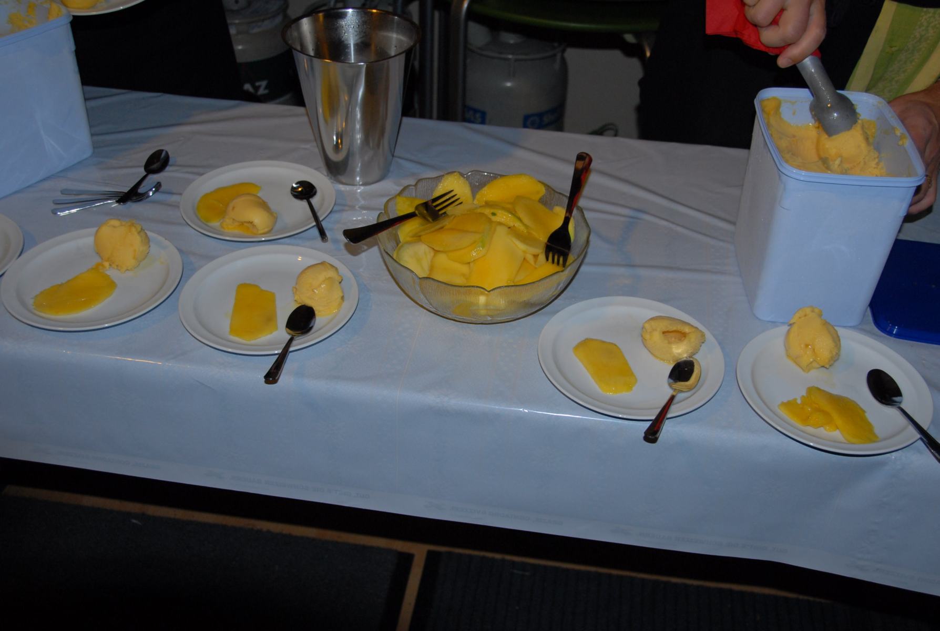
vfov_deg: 34.4
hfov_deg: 49.5
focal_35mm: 39
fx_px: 1020
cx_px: 470
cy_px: 316
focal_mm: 26
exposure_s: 1/60
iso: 320
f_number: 3.8
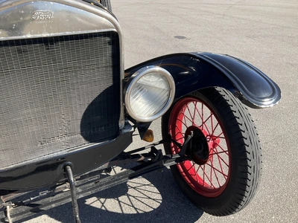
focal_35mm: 29
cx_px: 149
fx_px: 250
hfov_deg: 61.7
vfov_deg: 48.2
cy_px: 112
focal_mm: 3
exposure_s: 1/816
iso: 25
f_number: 1.8
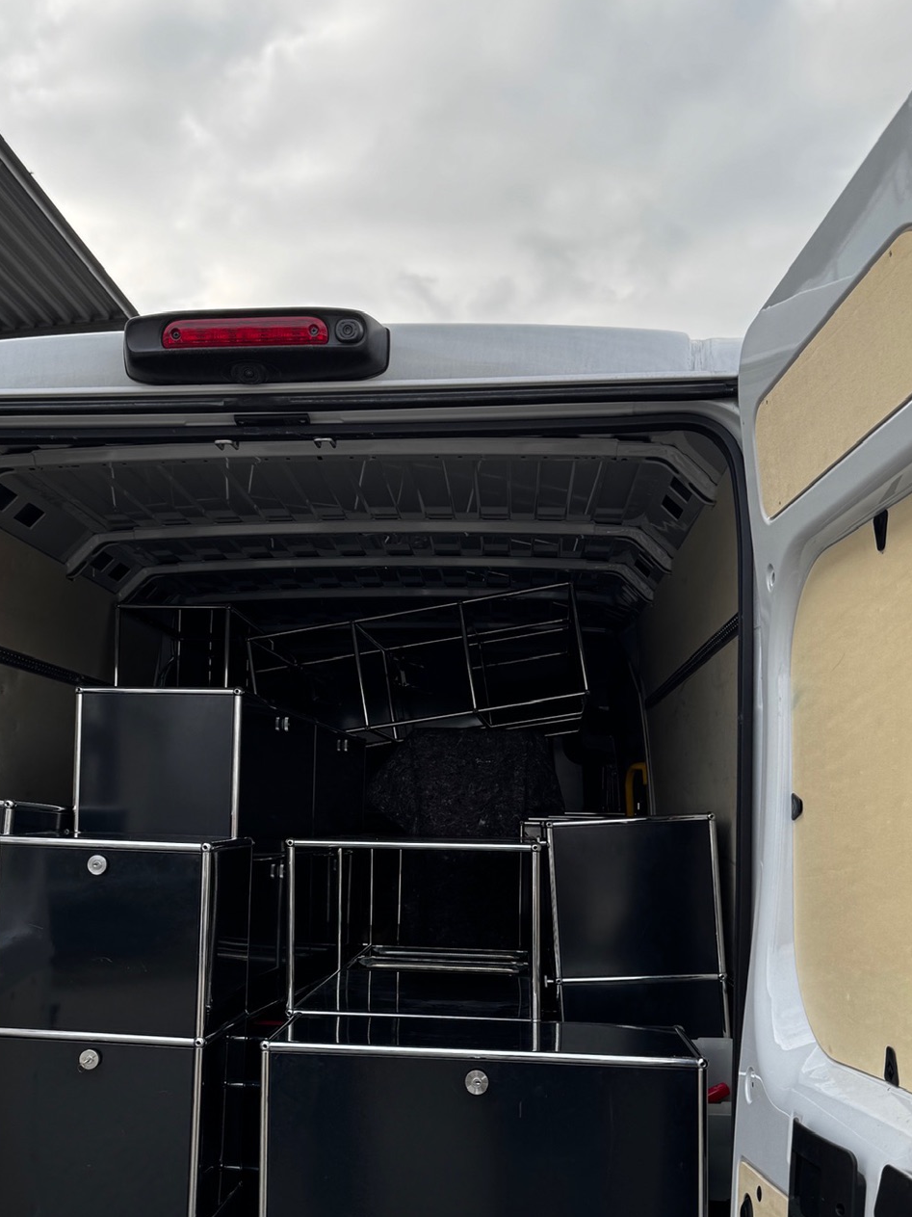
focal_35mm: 38
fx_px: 1335
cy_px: 805
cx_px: 326
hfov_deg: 37.4
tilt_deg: -0.5
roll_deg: -0.8
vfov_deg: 48.2
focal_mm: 6.76
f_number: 1.78
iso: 80
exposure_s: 1/730
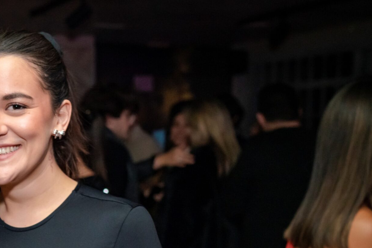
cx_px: -12
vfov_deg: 18.3
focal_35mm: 73
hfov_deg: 26.1
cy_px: 239
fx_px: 755
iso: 3200
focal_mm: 35
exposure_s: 1/80
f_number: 3.2
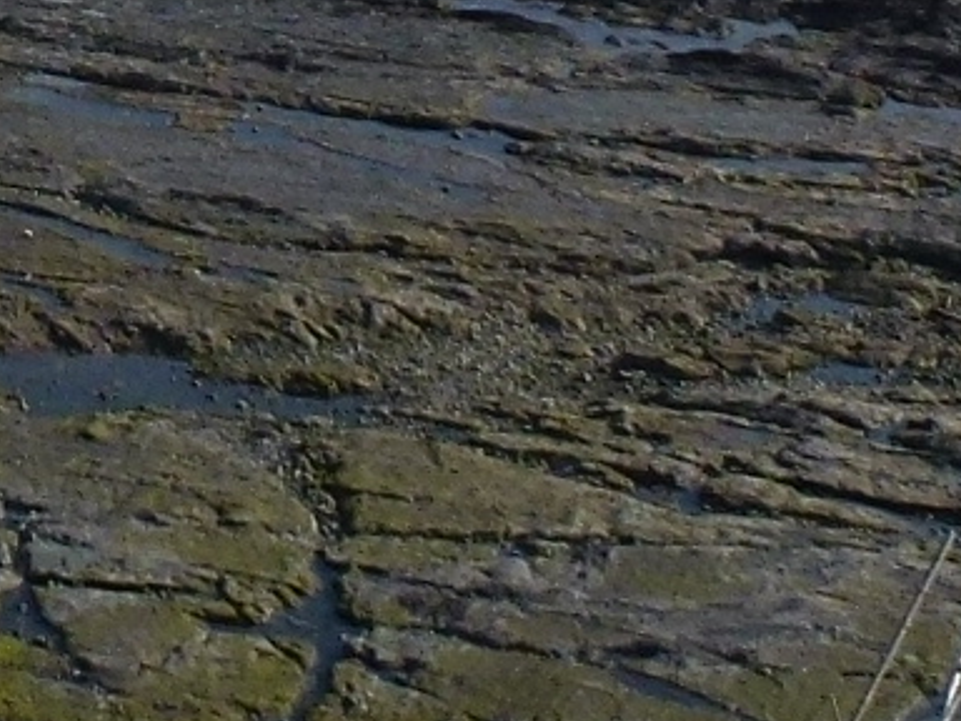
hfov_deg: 11.9
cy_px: -593
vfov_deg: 8.9
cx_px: -338
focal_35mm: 160
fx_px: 4442
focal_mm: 4.3
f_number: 4
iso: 100
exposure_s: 1/800
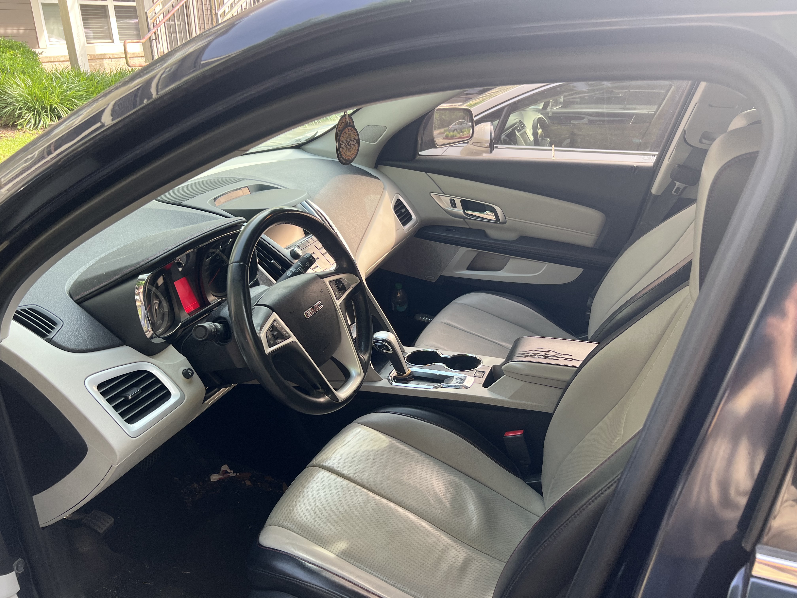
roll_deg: -1.3
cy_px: 299
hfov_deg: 67.3
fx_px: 599
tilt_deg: -25.8
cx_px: 398
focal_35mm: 26
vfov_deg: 53.1
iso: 64
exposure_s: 1/133
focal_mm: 5.7
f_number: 1.5
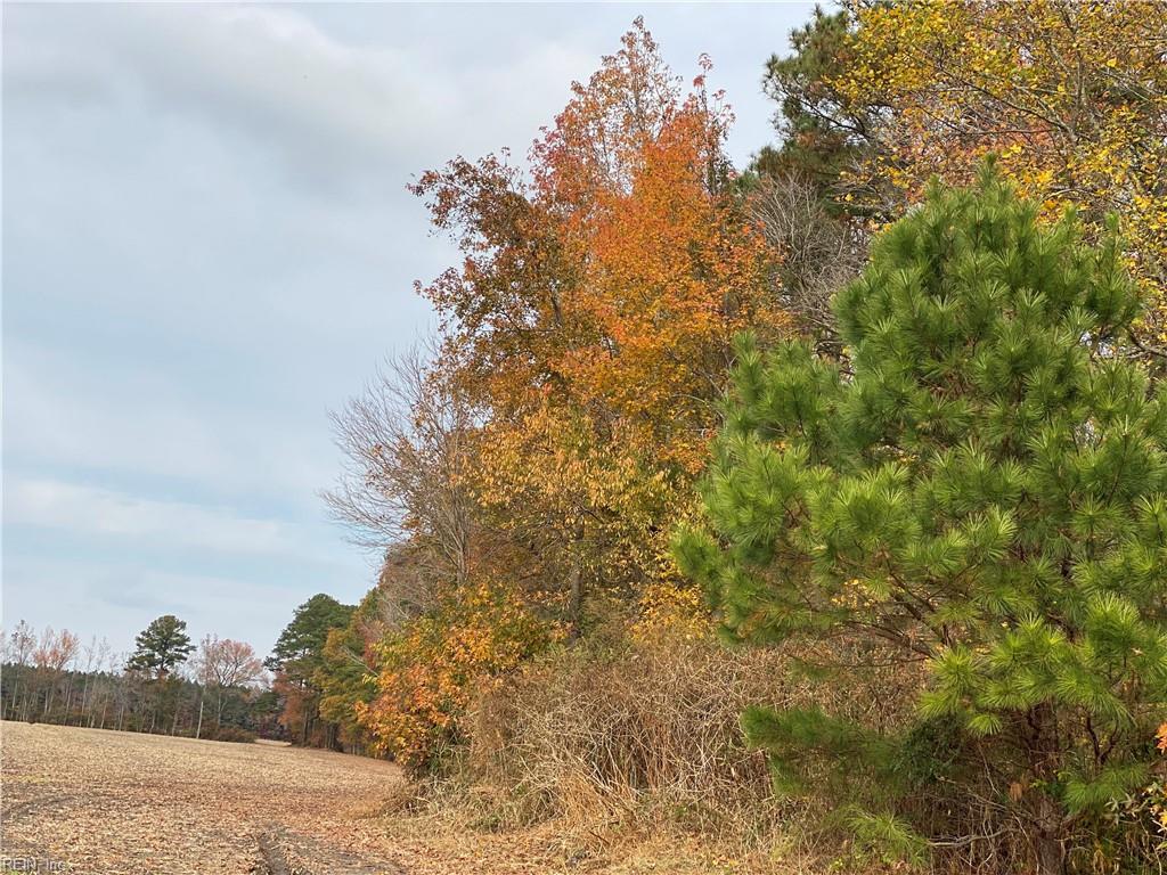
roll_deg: -5.9
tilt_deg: +11.1
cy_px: 438
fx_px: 1753
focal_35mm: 52
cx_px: 584
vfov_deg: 28.0
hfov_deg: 36.8
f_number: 2
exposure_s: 1/1115
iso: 20
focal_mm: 6
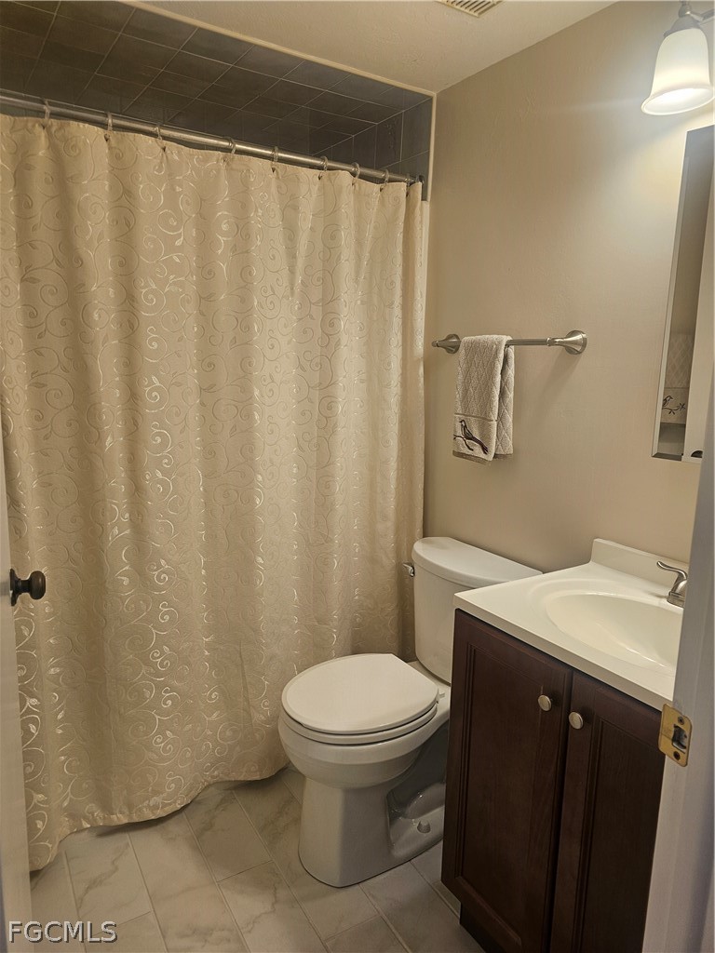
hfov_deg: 58.9
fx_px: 633
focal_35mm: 23
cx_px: 358
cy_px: 476
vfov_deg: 73.9
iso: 80
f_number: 1.7
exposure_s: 1/120
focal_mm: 6.3
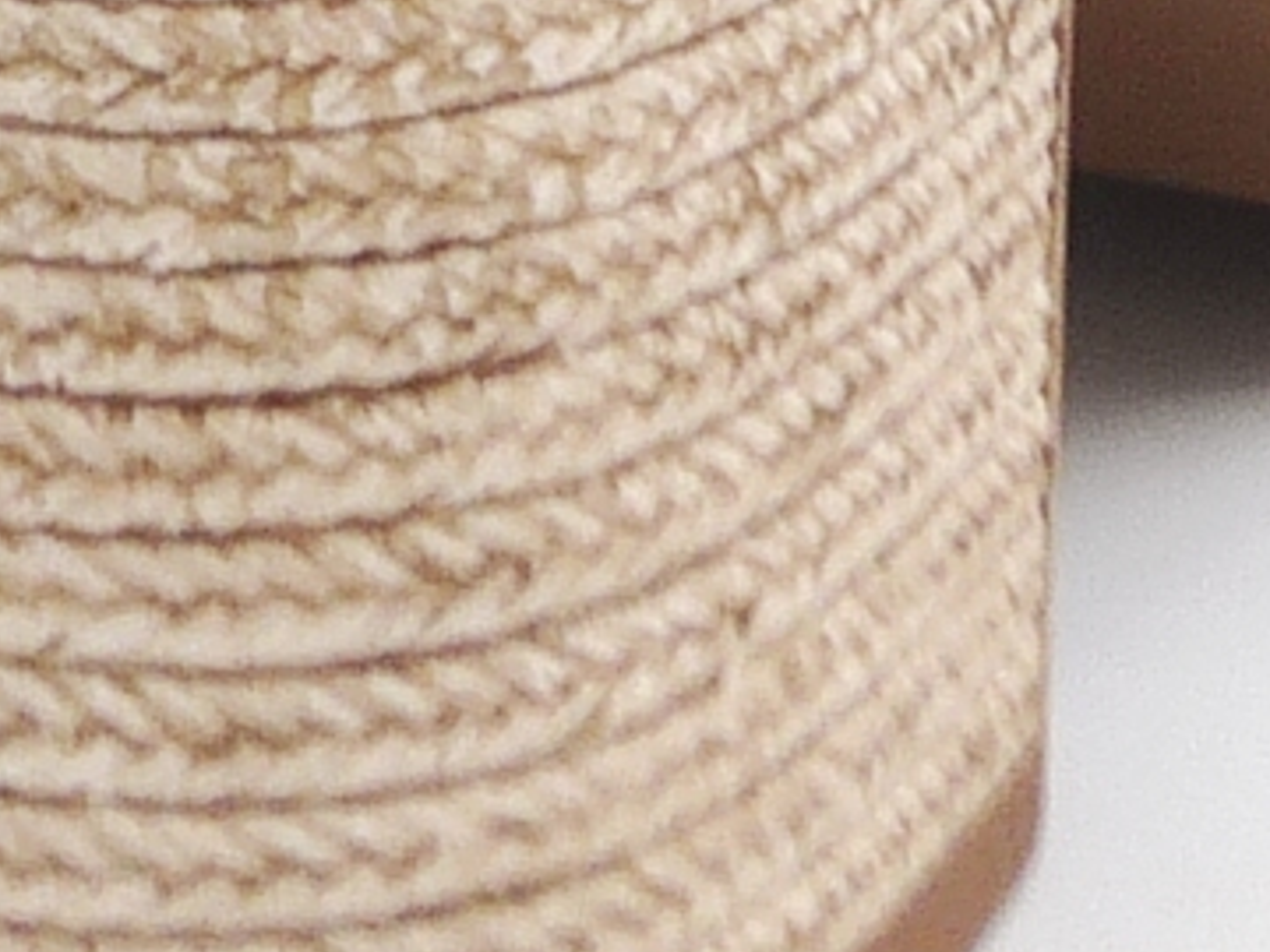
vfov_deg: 6.6
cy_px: -652
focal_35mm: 222
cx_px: 522
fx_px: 8145
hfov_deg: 8.9
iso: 100
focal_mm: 5.1
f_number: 4
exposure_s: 1/160
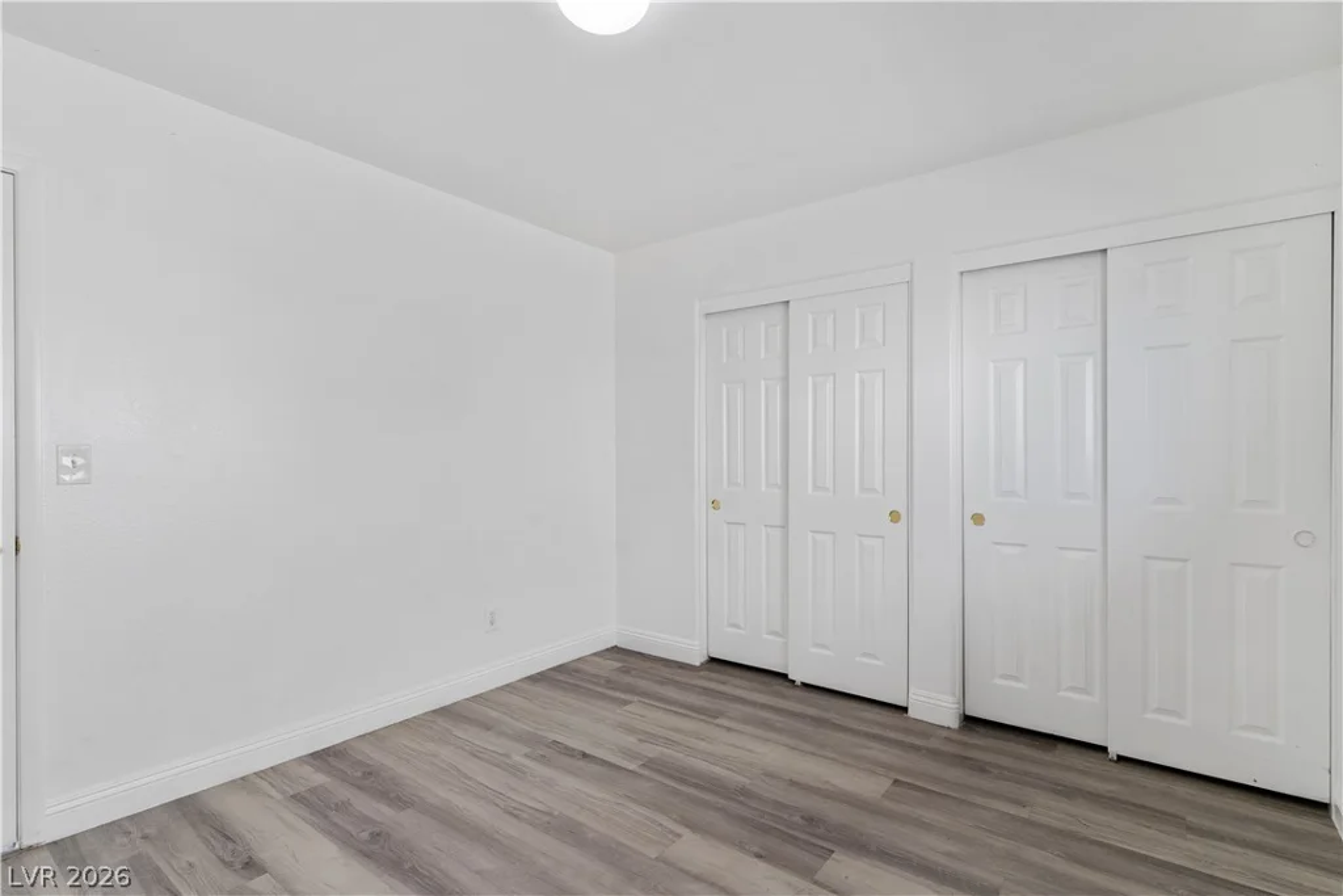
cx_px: 672
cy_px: 448
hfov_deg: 93.3
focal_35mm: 17
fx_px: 634
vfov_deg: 70.5
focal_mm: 17
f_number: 8
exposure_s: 1/25
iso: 1000
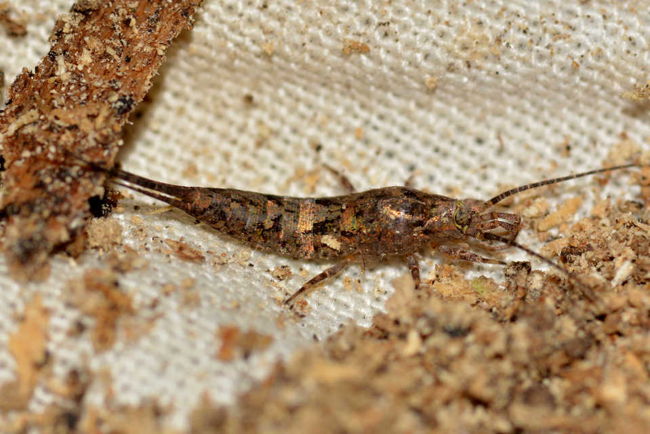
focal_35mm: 150
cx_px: 325
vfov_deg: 9.2
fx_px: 2709
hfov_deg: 13.7
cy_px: 217
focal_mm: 100
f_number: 18
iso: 100
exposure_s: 1/200
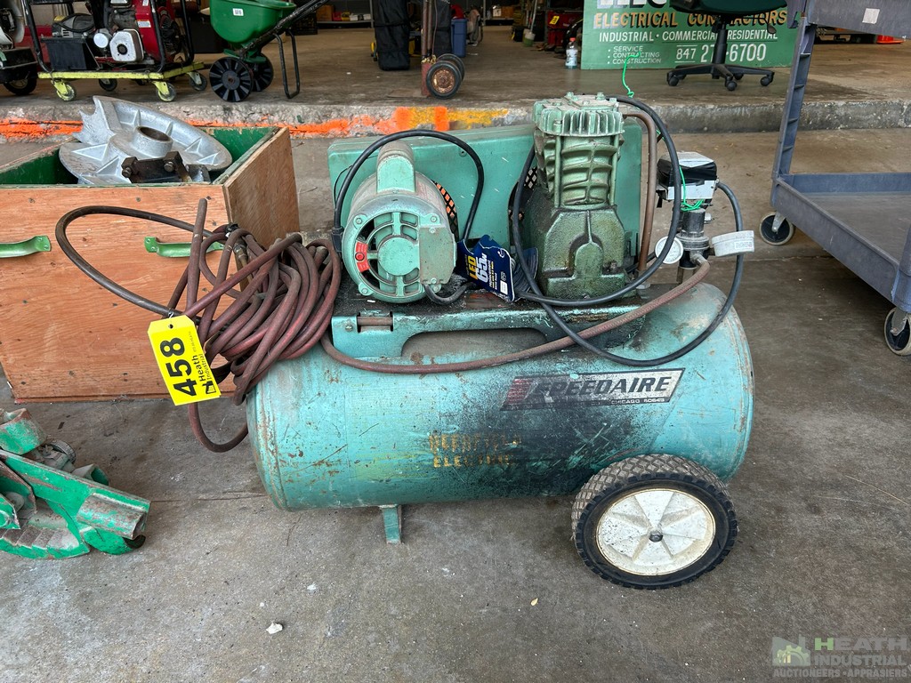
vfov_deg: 53.1
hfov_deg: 67.3
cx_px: 456
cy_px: 342
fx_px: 684
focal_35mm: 26
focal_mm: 5.7
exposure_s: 1/120
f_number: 1.5
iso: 50
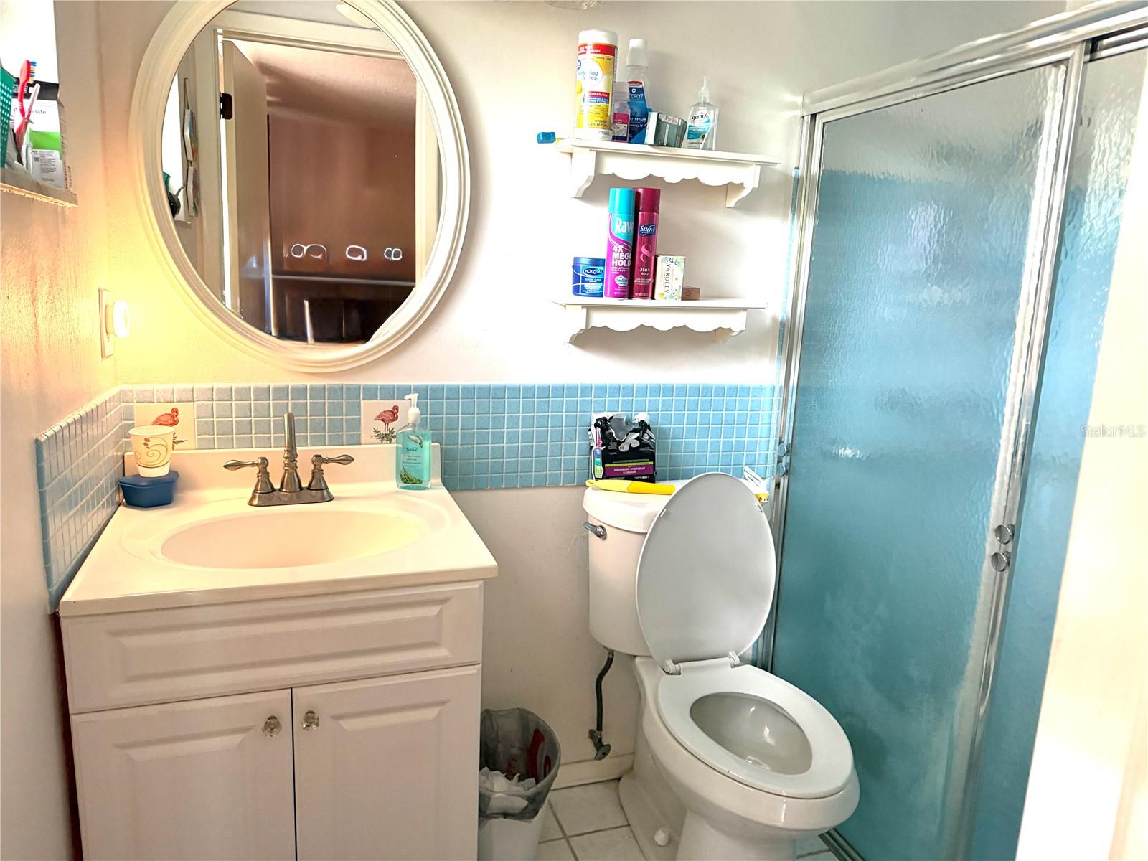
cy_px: 430
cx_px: 574
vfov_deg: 56.8
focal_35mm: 24
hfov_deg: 71.6
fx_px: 796
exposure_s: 1/40
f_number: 1.78
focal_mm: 6.76
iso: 640
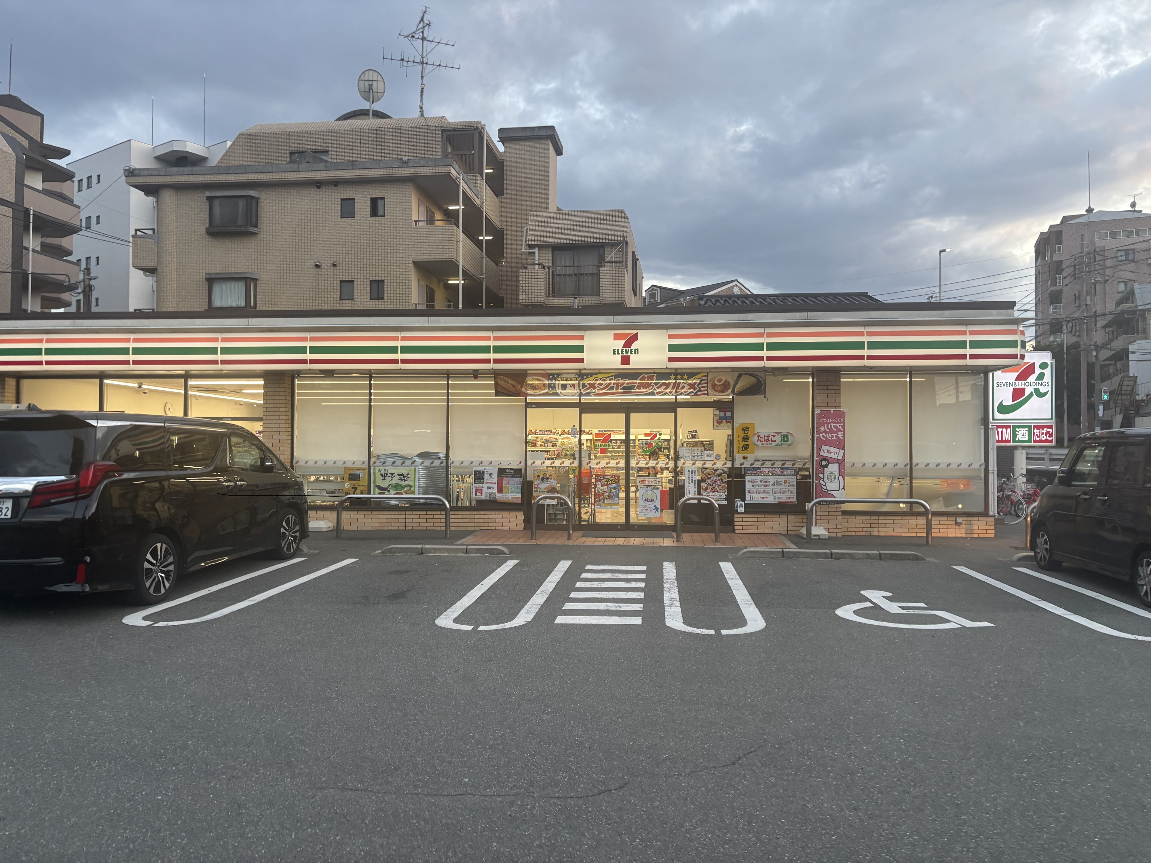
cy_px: 432
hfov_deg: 67.3
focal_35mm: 26
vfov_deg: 53.1
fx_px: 864
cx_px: 576
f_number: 1.6
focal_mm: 5.96
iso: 100
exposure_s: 1/120
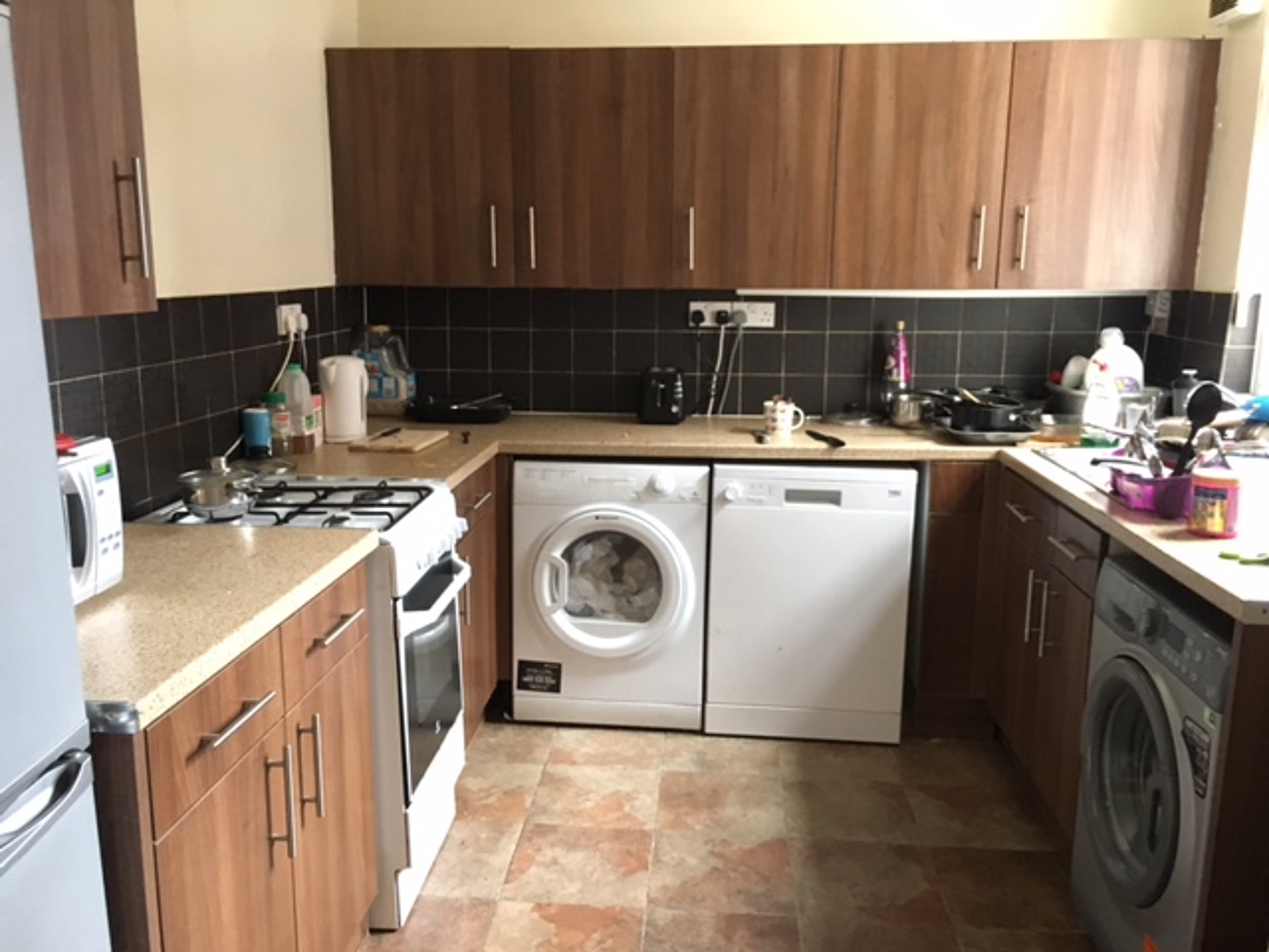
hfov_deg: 61.7
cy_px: 476
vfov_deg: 48.2
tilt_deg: -10.2
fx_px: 1063
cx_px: 634
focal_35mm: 29
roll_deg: -0.4
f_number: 2.2
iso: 500
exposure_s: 1/17
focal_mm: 4.15
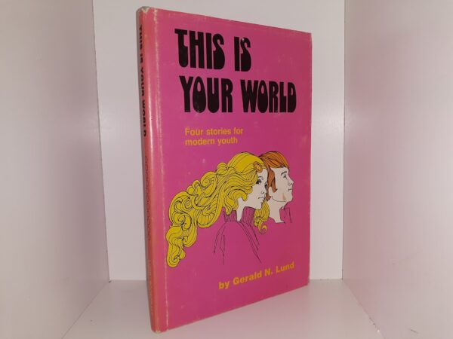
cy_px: 170
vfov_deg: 49.7
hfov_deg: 63.4
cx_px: 226
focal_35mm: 28
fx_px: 366
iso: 40
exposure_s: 1/167
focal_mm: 3.7
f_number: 1.7
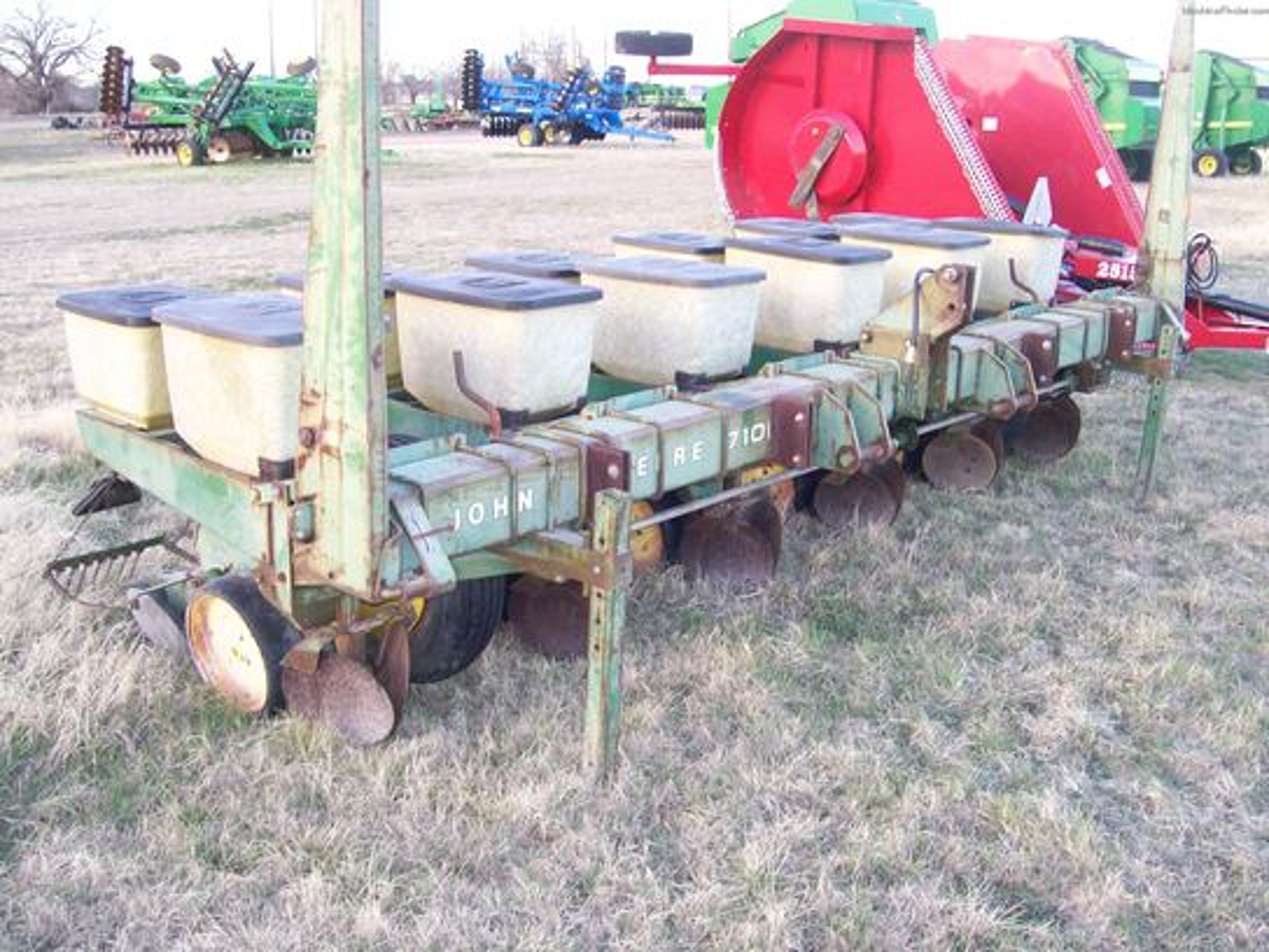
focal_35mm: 36
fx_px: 1320
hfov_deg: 51.4
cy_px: 476
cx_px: 634
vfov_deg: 39.7
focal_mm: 6
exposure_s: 1/89
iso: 140
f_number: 2.7
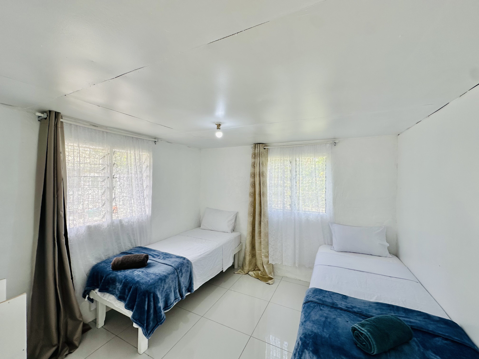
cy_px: 180
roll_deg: -0.1
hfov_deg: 102.1
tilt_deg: +0.1
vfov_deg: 85.7
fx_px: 194
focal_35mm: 14
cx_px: 240
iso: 40
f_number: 2.2
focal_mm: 2.22
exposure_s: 1/105
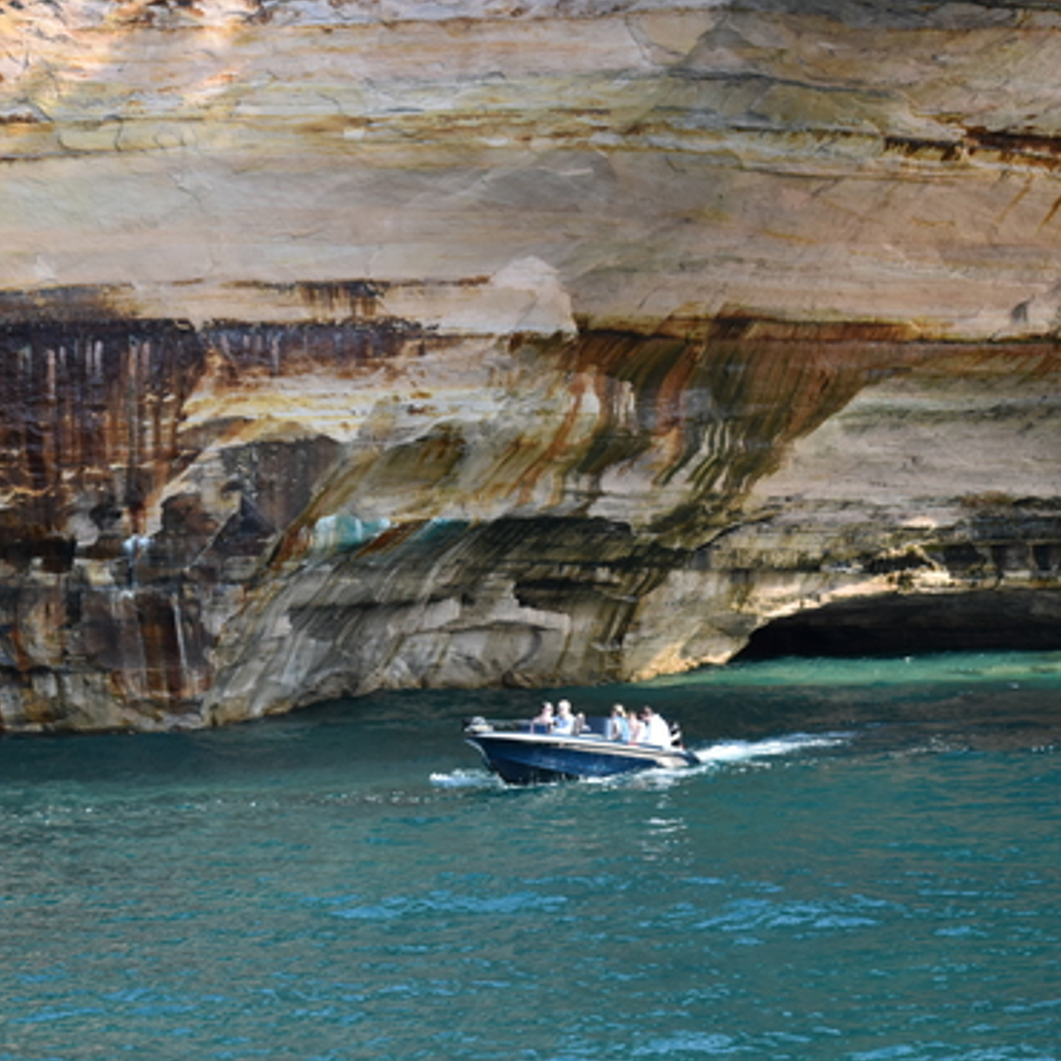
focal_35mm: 139
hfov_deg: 12.6
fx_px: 4820
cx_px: 508
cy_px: 532
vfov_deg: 12.6
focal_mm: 72
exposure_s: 1/1000
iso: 450
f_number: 4.8
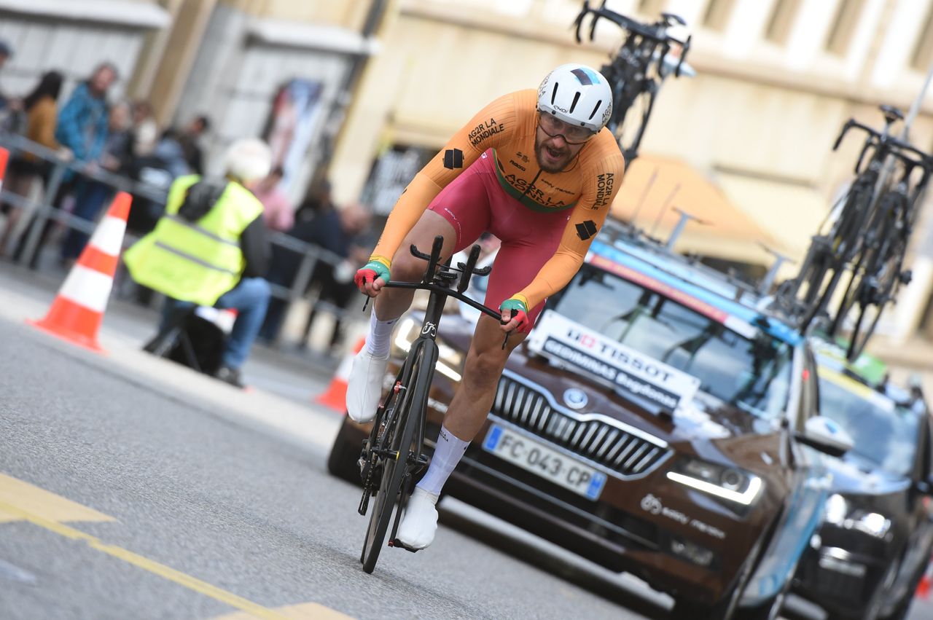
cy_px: 310
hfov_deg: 5.2
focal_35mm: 400
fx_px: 10357
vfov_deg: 3.4
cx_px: 466
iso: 2000
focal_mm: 400
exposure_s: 1/1250
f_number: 7.1
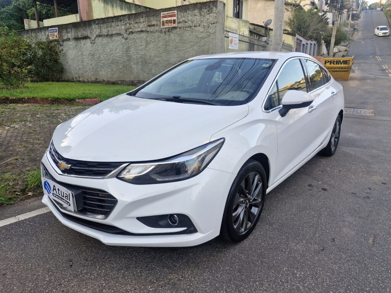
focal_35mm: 23
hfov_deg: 73.9
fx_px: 260
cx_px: 196
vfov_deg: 58.9
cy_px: 146
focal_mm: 5.54
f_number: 1.8
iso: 50
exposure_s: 1/180
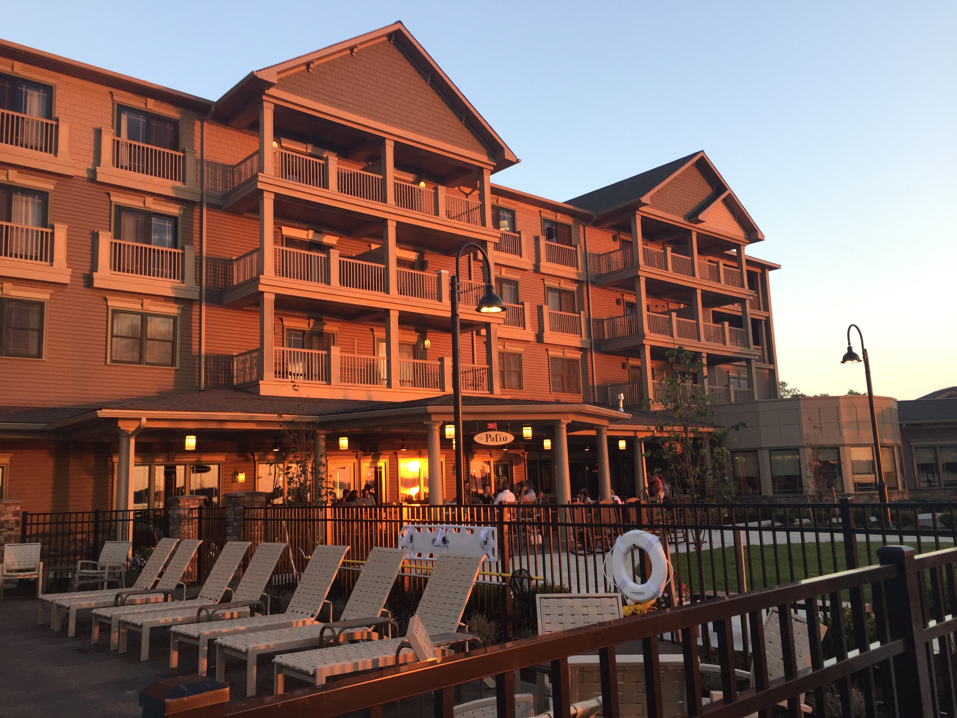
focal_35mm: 29
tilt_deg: +8.5
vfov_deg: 48.2
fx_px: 802
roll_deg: +0.4
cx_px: 478
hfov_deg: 61.7
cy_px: 359
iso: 50
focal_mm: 4.15
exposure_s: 1/120
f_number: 2.2
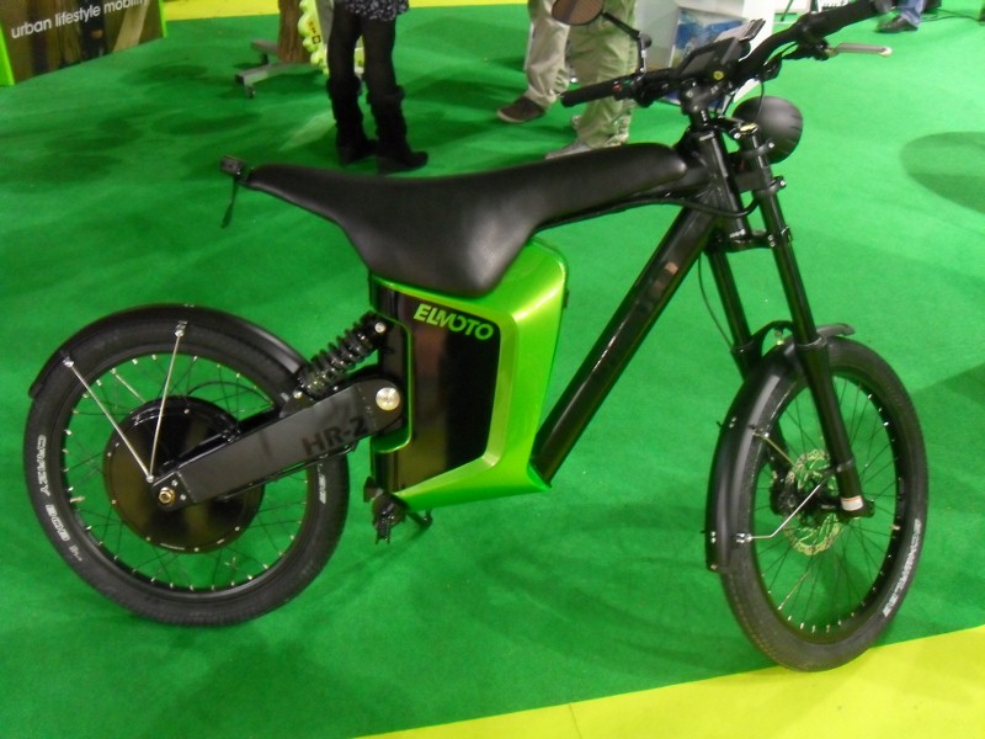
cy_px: 370
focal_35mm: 35
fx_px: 996
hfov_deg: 52.6
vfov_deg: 40.7
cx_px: 492
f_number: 2.8
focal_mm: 6.2
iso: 320
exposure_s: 1/15
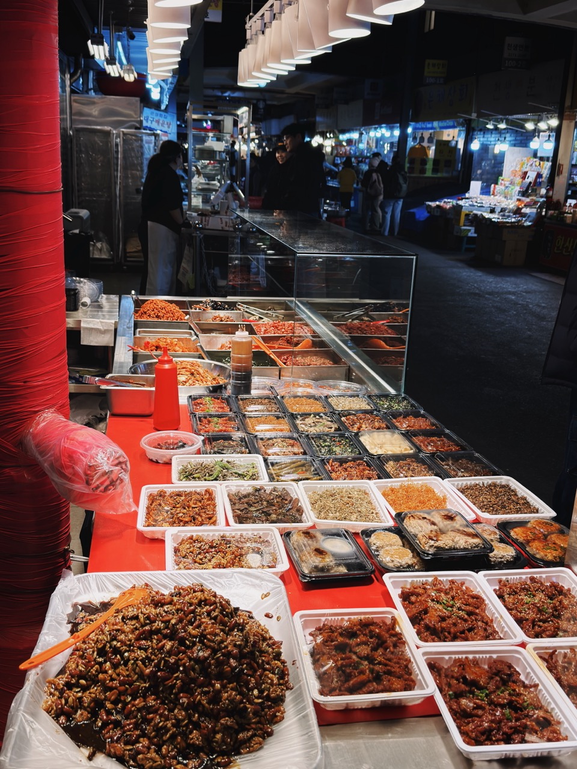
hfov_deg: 40.7
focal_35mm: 35
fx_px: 778
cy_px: 384
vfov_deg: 52.6
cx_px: 288
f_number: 1.78
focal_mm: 6.76
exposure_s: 1/443
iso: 80
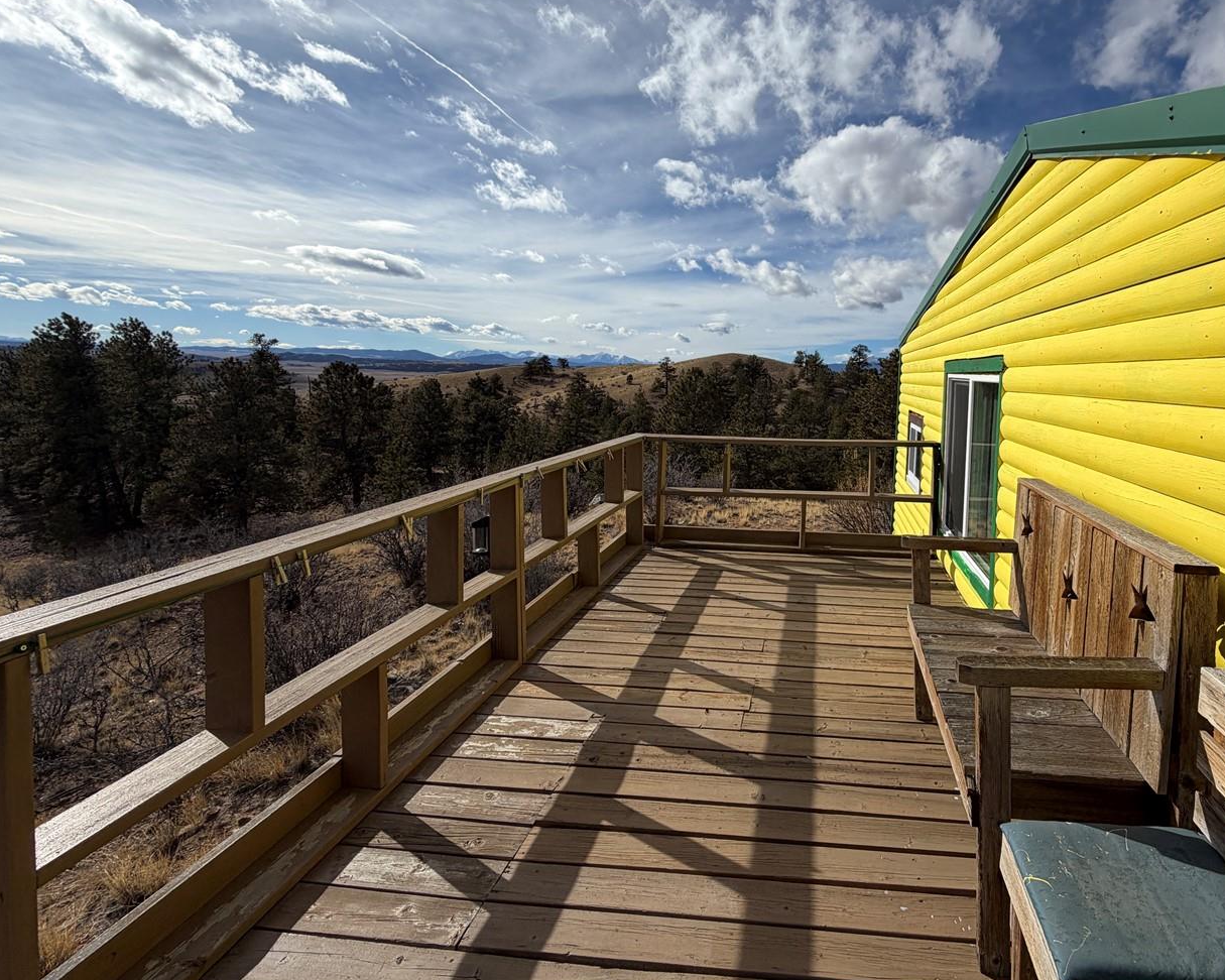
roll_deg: -1.7
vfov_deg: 73.1
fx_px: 653
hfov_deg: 84.6
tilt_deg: -2.7
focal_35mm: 18
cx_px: 771
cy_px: 399
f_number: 2.2
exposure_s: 1/2165
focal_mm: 2.22
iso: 20
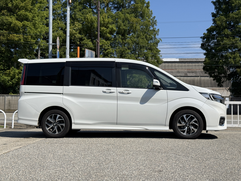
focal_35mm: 48
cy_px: 90
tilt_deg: +2.4
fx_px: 334
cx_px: 120
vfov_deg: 30.3
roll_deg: -0.3
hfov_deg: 39.7
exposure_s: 1/7874
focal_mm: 6.76
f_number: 1.78
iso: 80
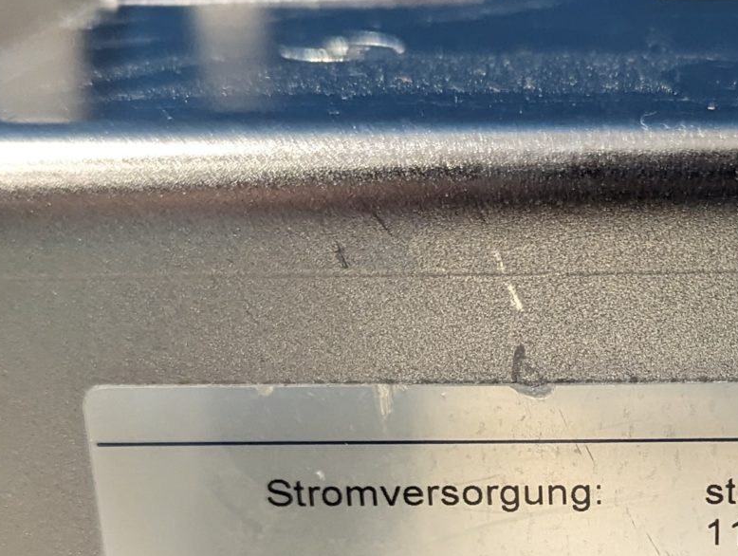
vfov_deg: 18.3
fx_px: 1687
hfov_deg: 24.1
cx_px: 630
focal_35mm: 79
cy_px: 539
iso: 411
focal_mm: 6.81
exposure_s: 1/100
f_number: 1.85
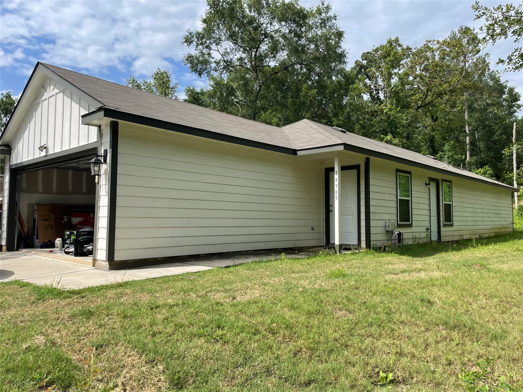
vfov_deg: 53.1
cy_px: 196
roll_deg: -1.2
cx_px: 262
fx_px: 393
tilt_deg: +4.2
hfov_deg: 67.3
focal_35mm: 26
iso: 32
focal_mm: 4.2
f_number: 1.6
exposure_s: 1/3509
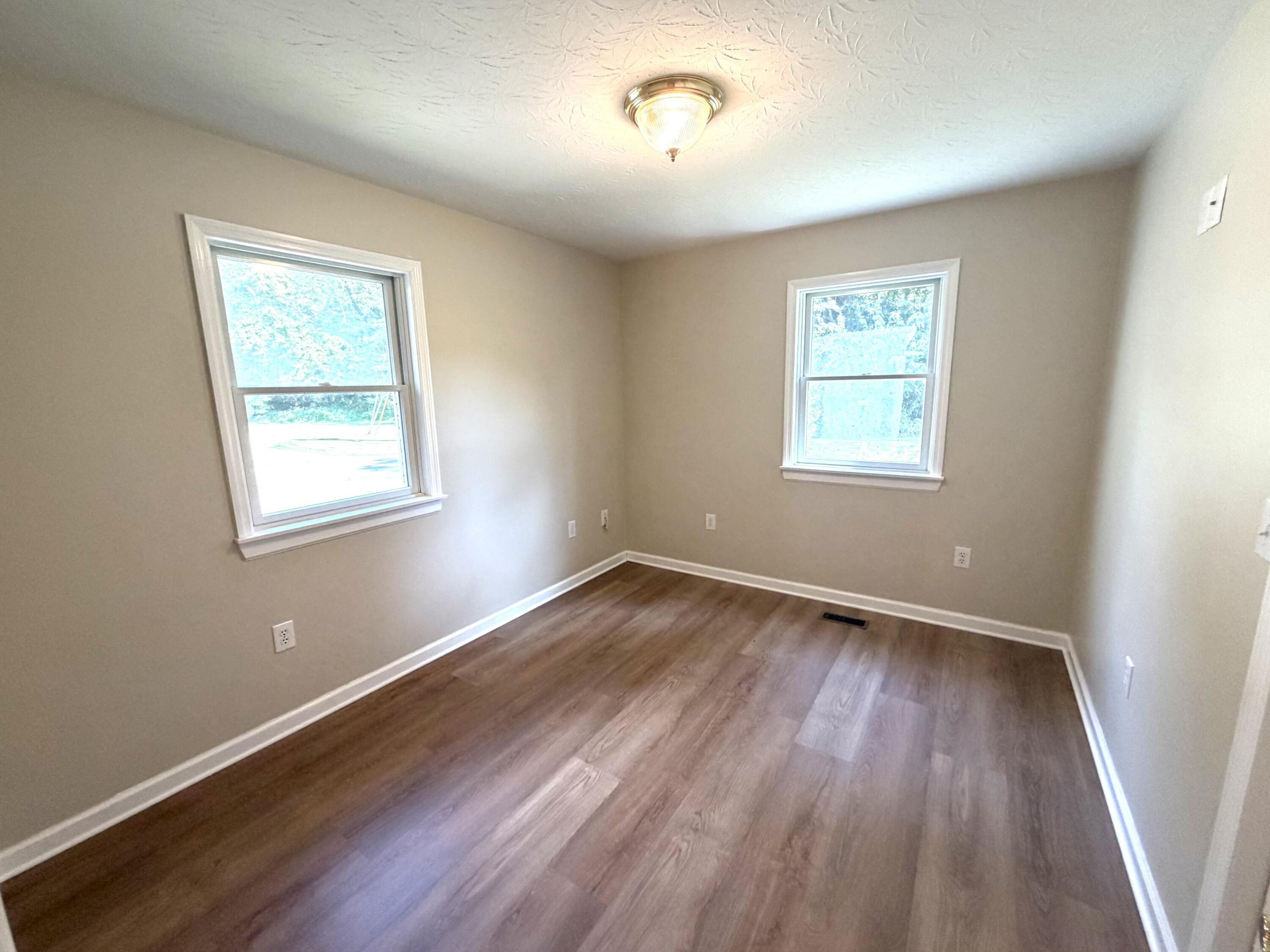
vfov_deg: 85.7
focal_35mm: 14
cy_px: 476
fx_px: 514
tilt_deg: -10.0
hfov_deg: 102.1
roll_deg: +1.7
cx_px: 635
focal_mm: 2.22
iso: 250
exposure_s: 1/120
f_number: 2.2
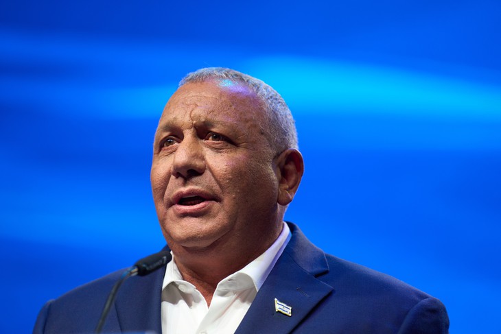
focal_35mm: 200
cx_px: 250
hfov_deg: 10.3
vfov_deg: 6.9
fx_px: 2784
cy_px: 167
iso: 800
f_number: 2.8
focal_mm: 200
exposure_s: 1/640
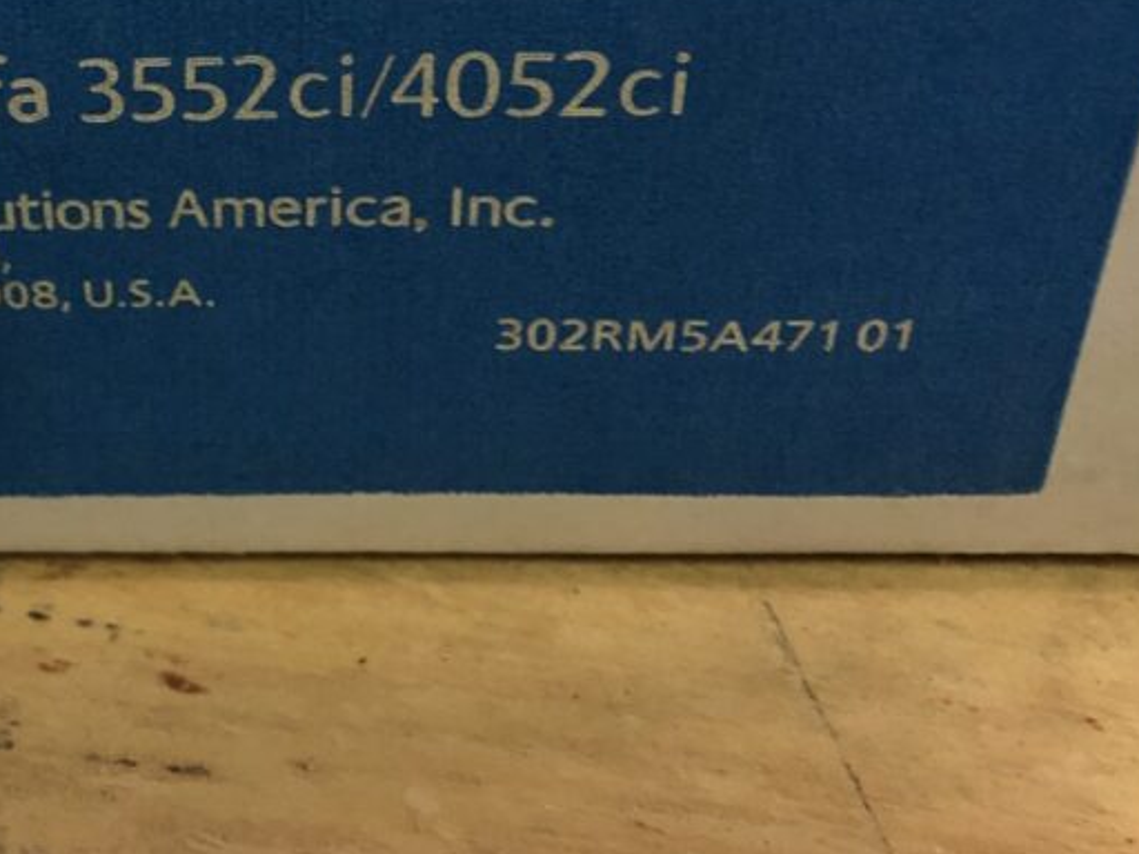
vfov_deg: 25.3
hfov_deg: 32.8
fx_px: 1843
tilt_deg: -33.0
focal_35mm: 56
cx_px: 136
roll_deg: +3.8
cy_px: 76
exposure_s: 1/7
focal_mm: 4
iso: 80
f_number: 1.8
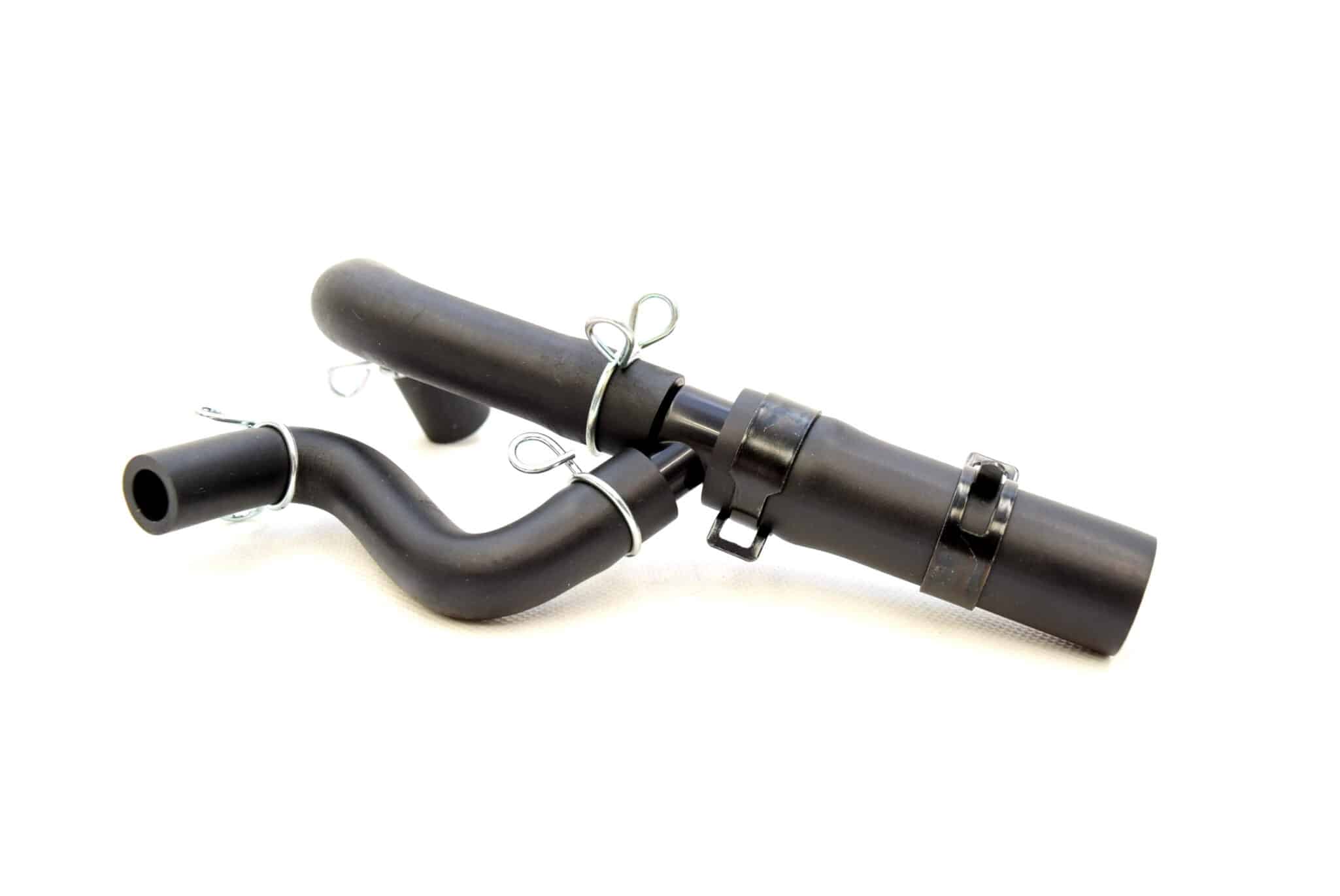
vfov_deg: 36.9
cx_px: 670
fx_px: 1341
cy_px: 448
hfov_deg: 53.1
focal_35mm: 36
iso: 400
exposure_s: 1/125
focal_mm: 24
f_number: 5.6
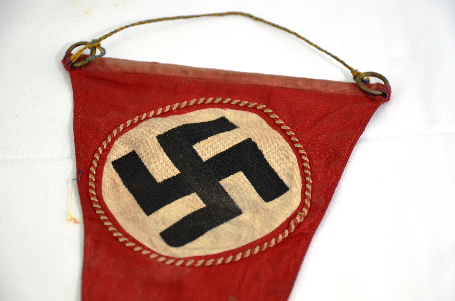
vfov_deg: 11.4
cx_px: 228
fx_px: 1514
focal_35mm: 120
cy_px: 150
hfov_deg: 17.1
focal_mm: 80
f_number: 5.6
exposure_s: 1/250
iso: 500
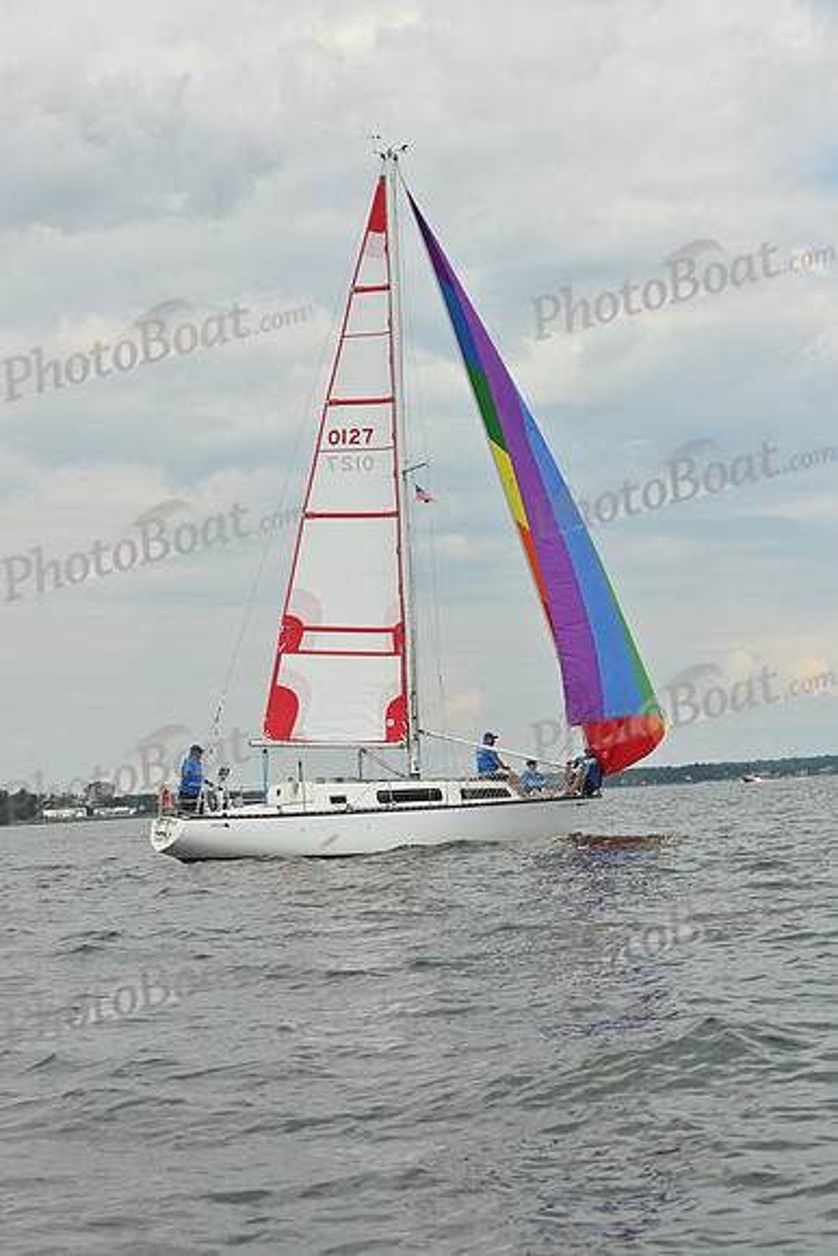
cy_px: 628
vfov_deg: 26.0
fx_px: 2722
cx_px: 419
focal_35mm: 78
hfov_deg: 17.5
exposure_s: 1/1250
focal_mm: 78
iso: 320
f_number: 9
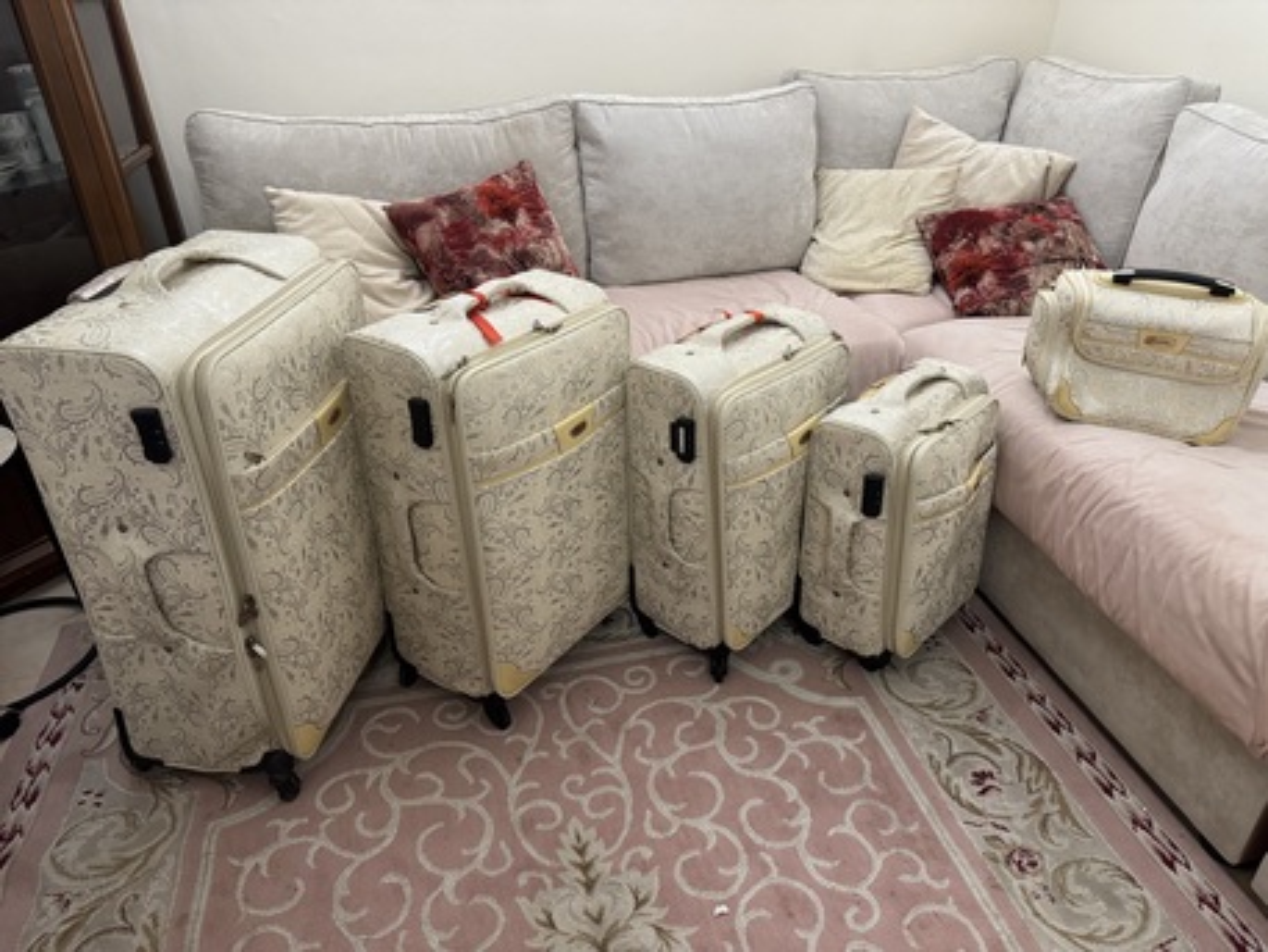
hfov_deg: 71.6
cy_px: 476
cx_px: 634
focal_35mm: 24
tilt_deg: -30.7
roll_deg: +0.7
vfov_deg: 56.8
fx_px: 879
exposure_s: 1/60
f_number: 1.78
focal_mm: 6.76
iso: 500
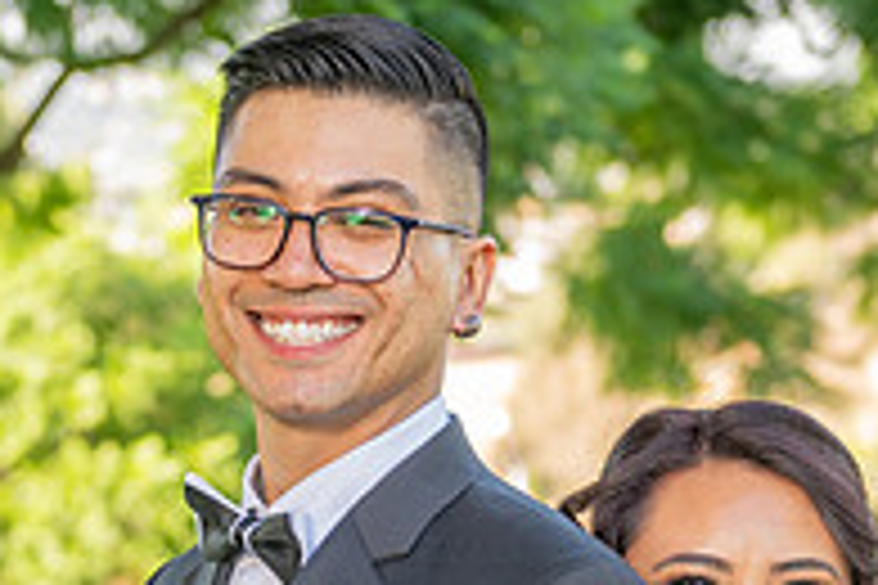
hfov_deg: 13.7
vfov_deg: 9.1
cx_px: 207
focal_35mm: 149
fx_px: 3634
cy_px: 745
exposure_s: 1/200
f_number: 3.5
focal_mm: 50
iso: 200
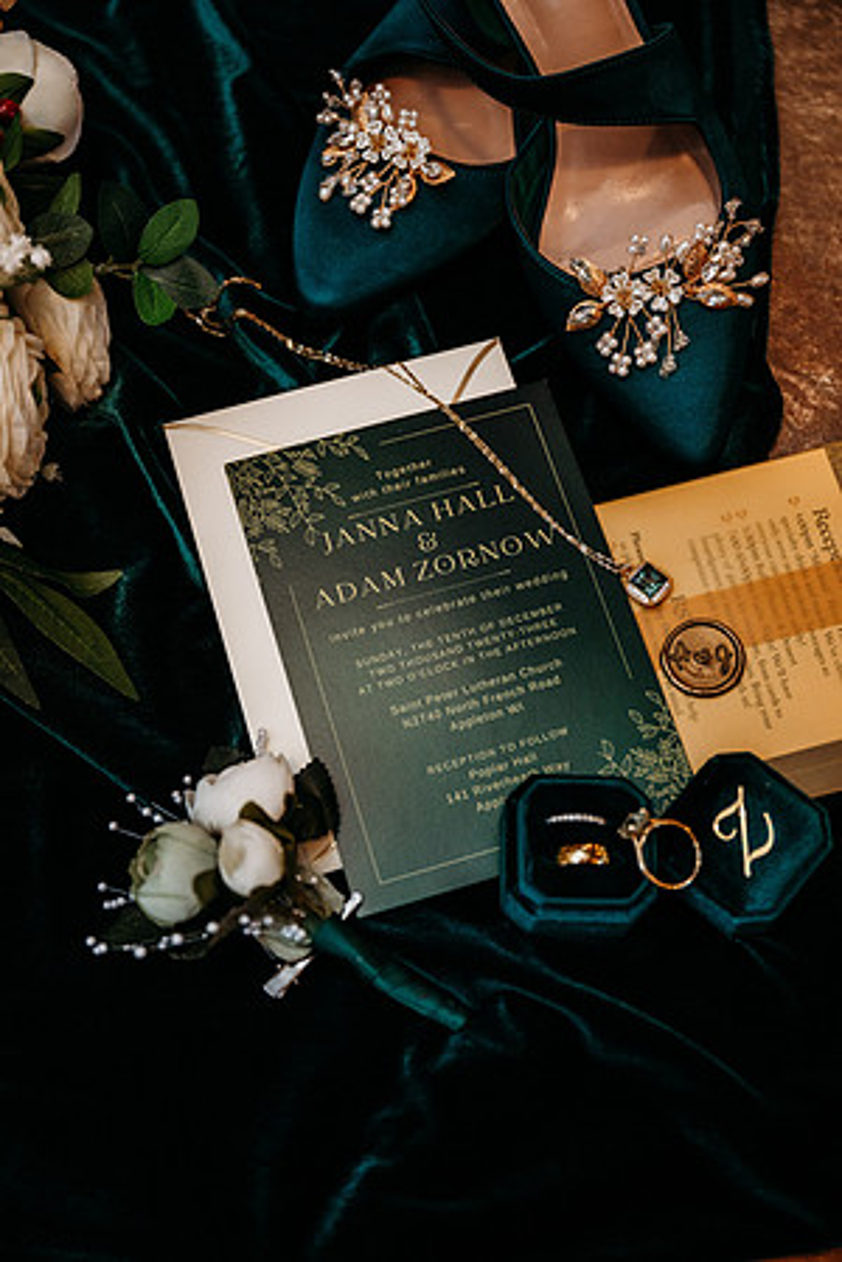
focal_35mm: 47
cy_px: 631
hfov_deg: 28.6
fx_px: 1649
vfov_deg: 41.9
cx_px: 421
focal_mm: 47
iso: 800
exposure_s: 1/200
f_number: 3.5
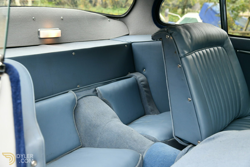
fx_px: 306
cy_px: 84
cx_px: 125
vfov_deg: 30.5
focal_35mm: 44
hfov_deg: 44.5
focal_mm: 44
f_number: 5.6
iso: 1250
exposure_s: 1/125
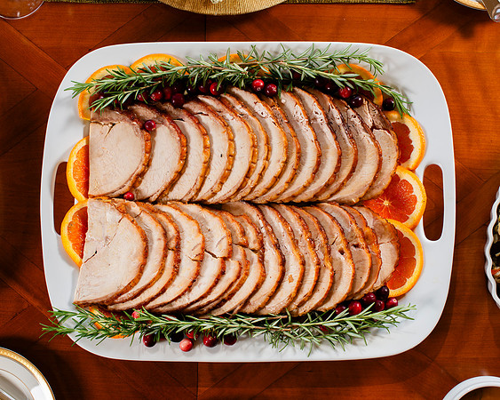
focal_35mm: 56
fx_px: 833
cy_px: 200
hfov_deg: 33.3
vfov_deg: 27.0
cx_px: 284
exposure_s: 1/100
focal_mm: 50
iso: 250
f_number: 5.6
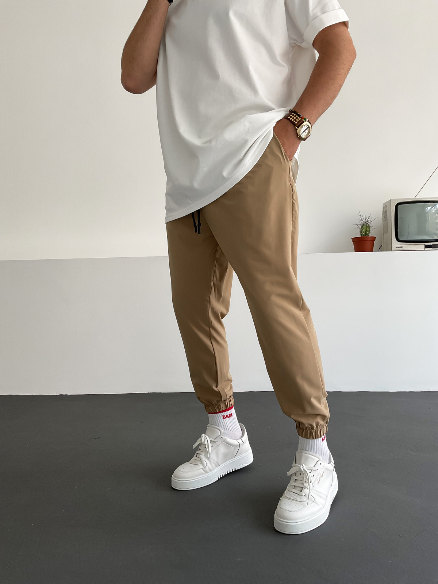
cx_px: 219
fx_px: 489
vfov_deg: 61.7
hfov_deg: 48.2
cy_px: 292
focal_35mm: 29
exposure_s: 1/120
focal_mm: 3
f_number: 1.8
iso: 32
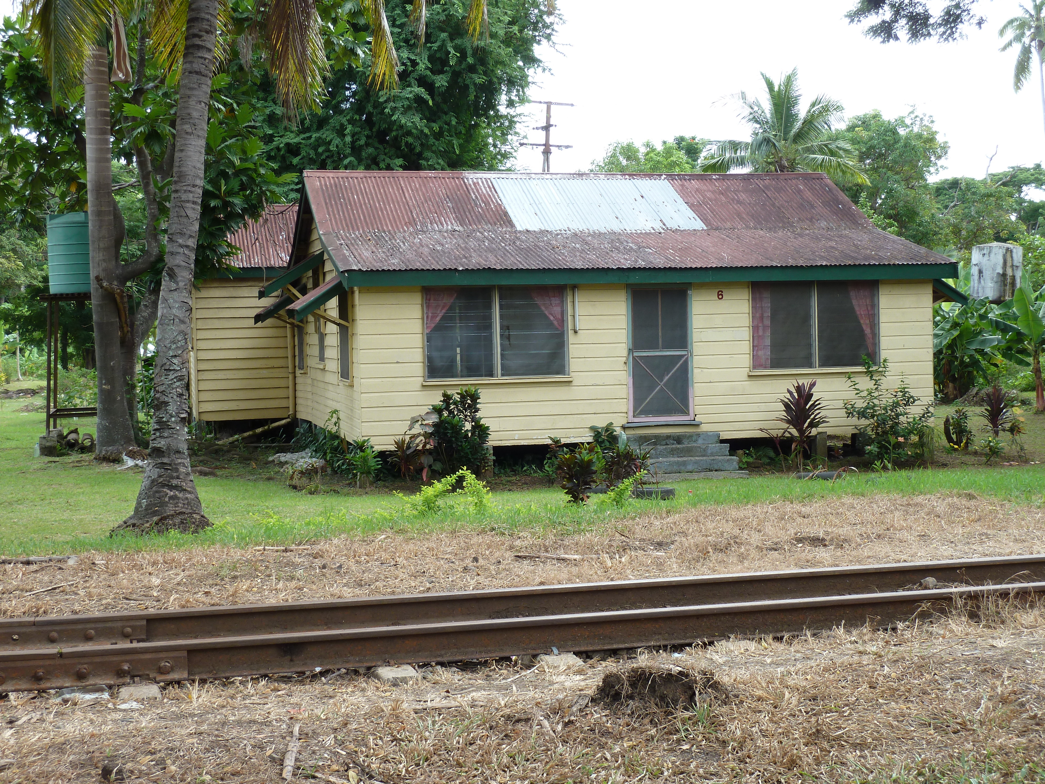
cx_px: 522
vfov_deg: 30.3
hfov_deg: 39.7
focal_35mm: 48
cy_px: 392
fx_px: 1449
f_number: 4
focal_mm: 7.9
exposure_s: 1/100
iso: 80
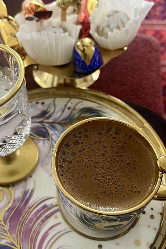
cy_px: 119
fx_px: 228
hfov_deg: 39.8
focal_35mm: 33
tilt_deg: -53.2
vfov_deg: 57.2
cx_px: 67
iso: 500
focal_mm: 5.1
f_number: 1.6
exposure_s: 1/25
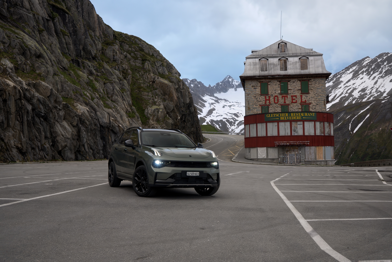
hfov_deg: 51.9
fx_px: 403
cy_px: 131
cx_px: 196
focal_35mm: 37
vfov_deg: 36.0
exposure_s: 1/100
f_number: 7.1
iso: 2000
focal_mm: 37
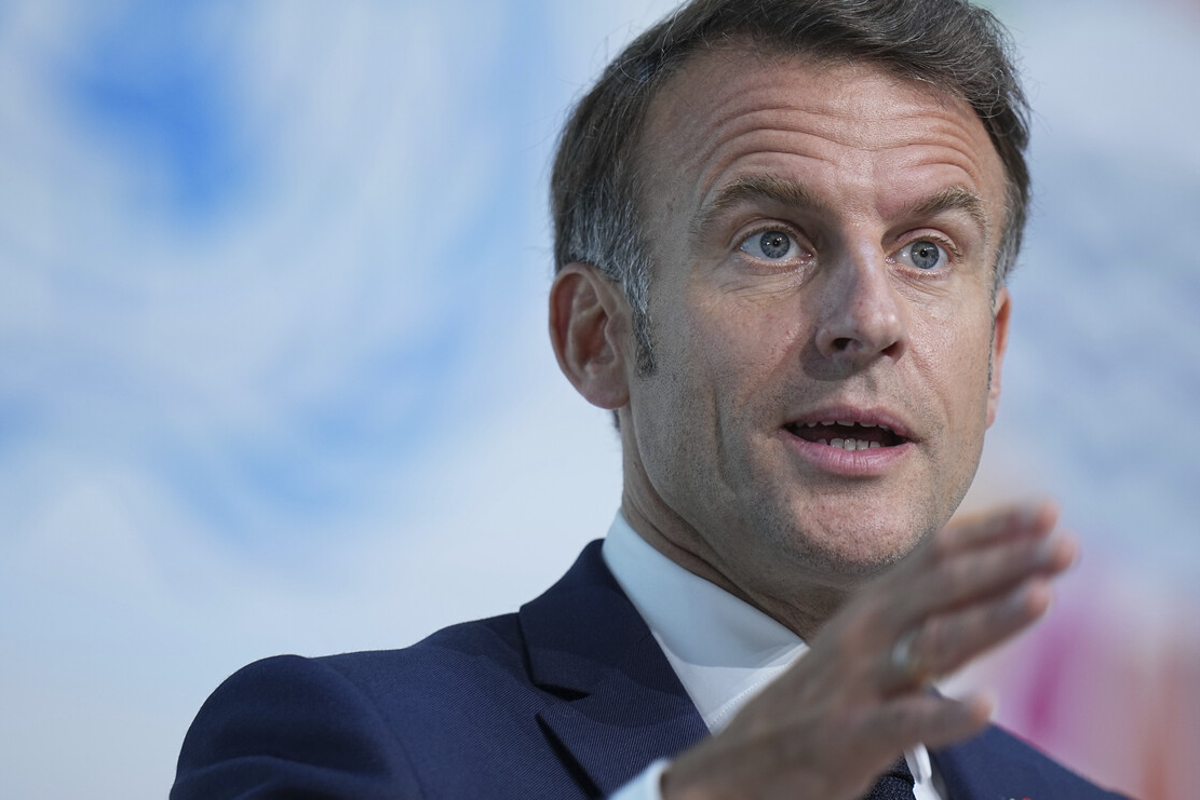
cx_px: 604
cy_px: 268
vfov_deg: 2.4
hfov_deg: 3.6
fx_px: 19201
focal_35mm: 576
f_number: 2.8
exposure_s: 1/250
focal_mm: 400
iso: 500
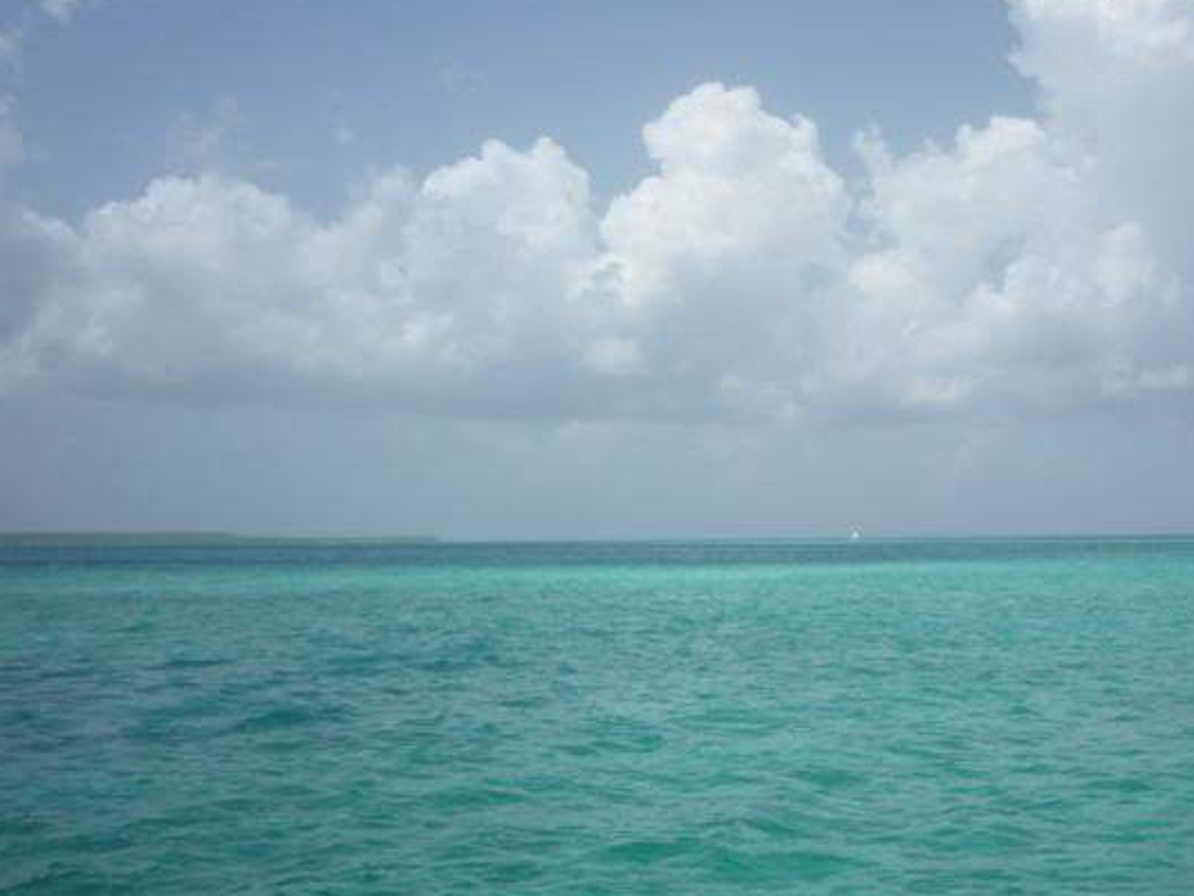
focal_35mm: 48
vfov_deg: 30.3
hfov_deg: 38.7
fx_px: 1656
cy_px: 405
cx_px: 883
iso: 100
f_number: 5.6
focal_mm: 5.2
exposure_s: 1/800
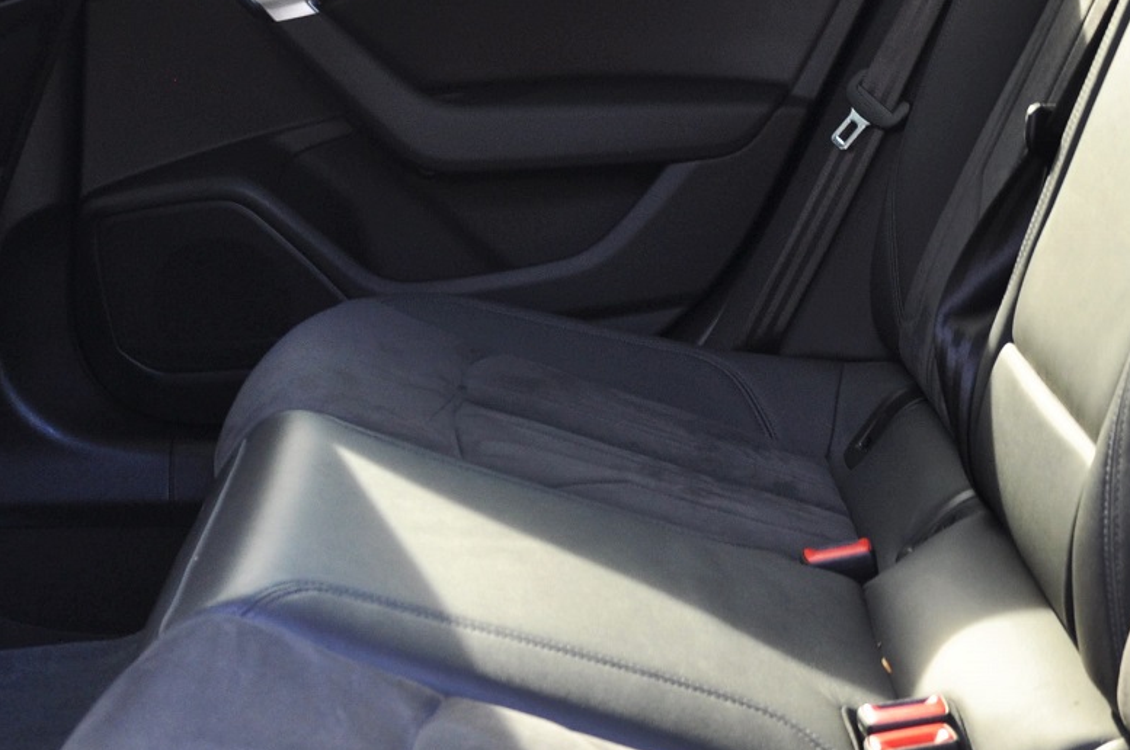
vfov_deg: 20.6
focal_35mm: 66
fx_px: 2069
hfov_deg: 30.5
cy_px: 382
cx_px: 564
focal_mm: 18
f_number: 4
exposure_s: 1/60
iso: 250
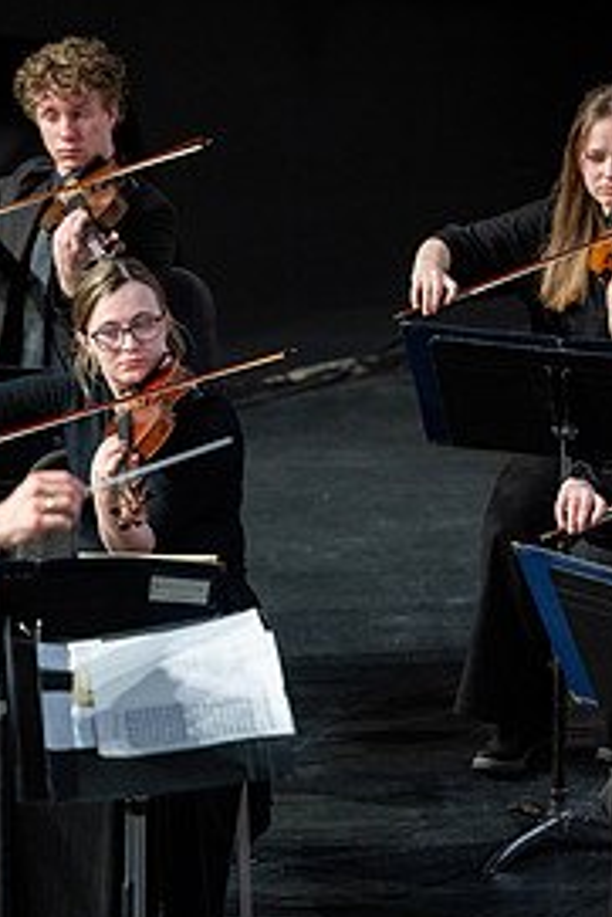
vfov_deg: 7.5
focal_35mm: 274
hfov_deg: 5.0
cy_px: 426
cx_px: 139
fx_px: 6978
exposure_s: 1/400
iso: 1250
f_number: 2.8
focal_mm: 165
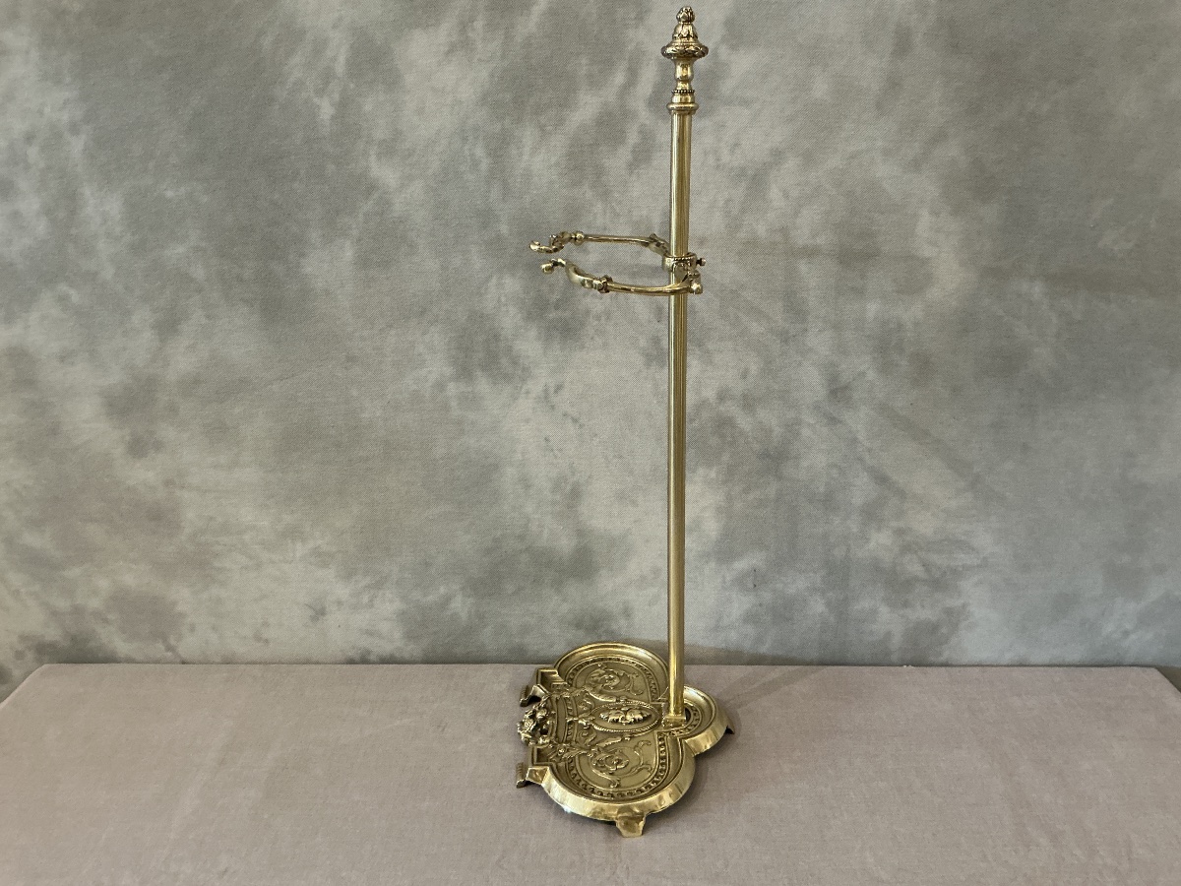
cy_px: 443
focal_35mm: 28
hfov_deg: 63.4
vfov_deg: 49.7
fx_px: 955
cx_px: 590
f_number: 1.8
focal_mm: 3
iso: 250
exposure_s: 1/50
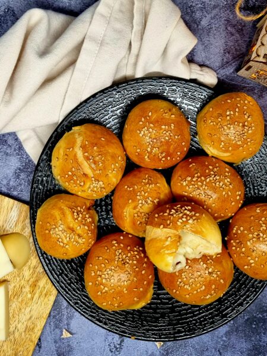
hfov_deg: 53.1
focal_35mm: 26
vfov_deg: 67.3
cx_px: 134
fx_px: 267
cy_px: 178
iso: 80
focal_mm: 5.4
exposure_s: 1/100
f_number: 1.8
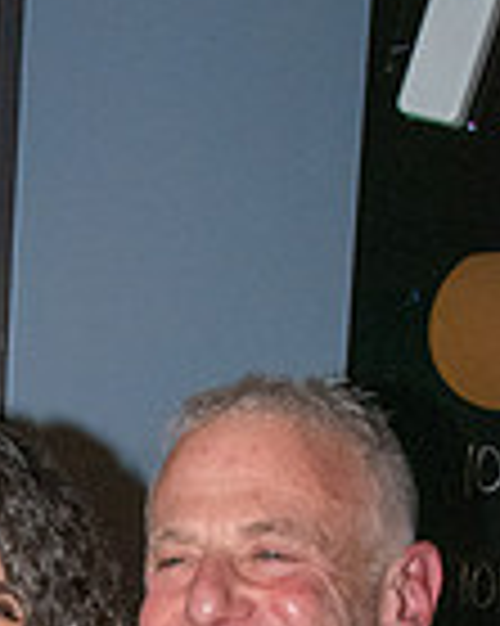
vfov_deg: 11.6
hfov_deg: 9.6
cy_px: 905
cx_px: 63
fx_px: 2963
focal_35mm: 160
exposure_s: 1/160
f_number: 14
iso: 5000
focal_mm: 35
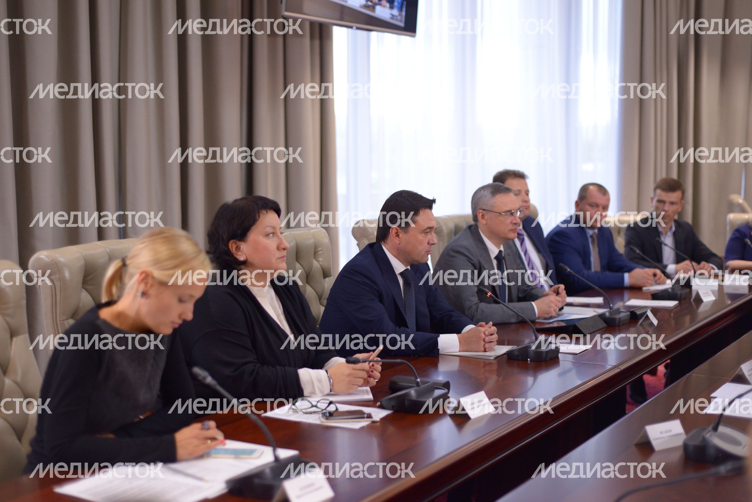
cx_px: 376
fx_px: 1045
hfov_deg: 39.6
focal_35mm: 50
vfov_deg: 27.0
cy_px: 251
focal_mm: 50
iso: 2000
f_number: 2.2
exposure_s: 1/640
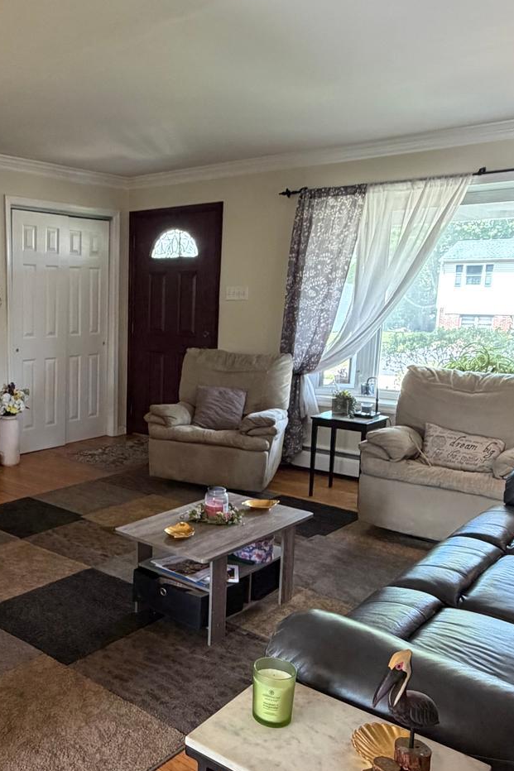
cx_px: 109
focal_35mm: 32
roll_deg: +0.1
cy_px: 424
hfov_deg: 39.6
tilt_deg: -10.4
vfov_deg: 58.6
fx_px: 686
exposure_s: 1/60
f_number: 2.2
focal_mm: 2.22
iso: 250
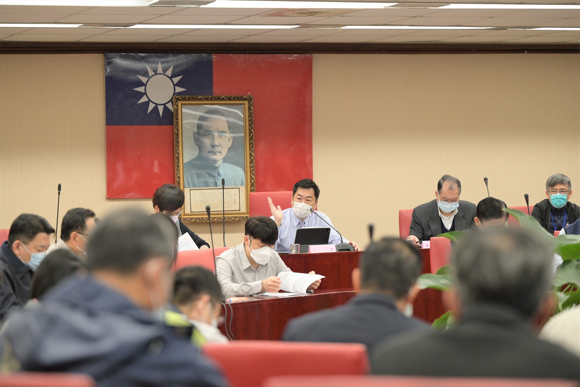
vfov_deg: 13.0
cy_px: 194
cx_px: 290
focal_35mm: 105
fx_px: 1692
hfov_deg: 19.5
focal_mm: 105
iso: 720
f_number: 3.2
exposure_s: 1/125
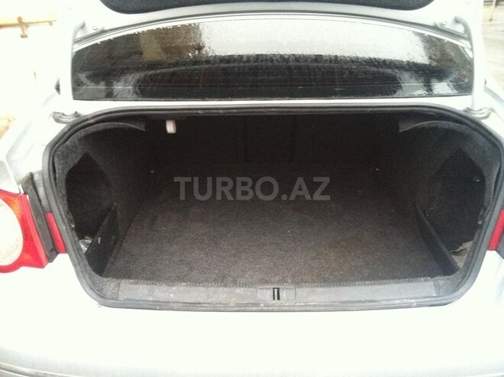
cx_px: 252
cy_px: 188
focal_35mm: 35
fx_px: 509
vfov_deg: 40.6
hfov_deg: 52.7
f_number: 2.8
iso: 500
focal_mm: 3.85
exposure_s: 1/15
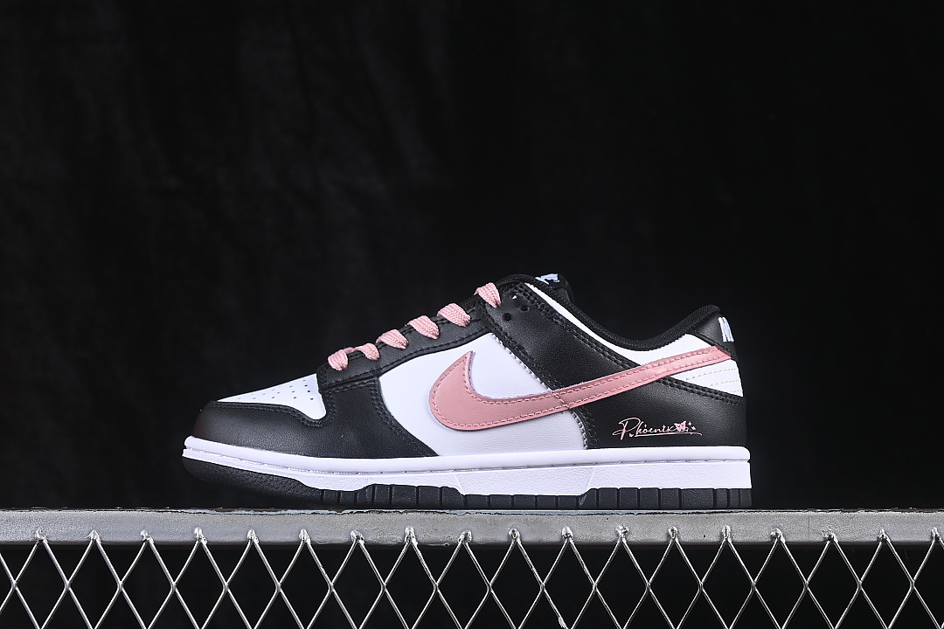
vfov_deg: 18.2
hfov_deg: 27.0
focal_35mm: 75
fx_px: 1967
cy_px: 314
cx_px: 472
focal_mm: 50
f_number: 7.1
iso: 160
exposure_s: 1/80
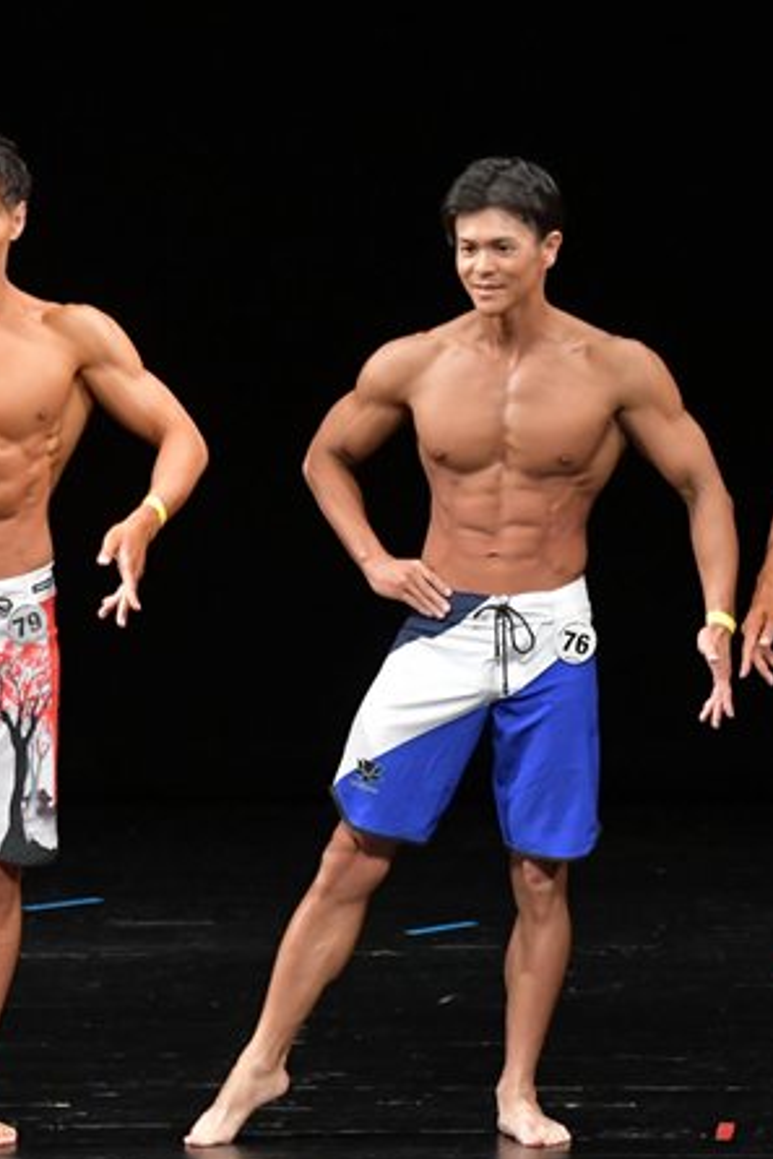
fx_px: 13452
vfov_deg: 4.9
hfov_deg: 3.3
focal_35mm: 418
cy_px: 617
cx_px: 530
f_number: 5.6
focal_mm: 160
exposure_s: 1/400
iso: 3200
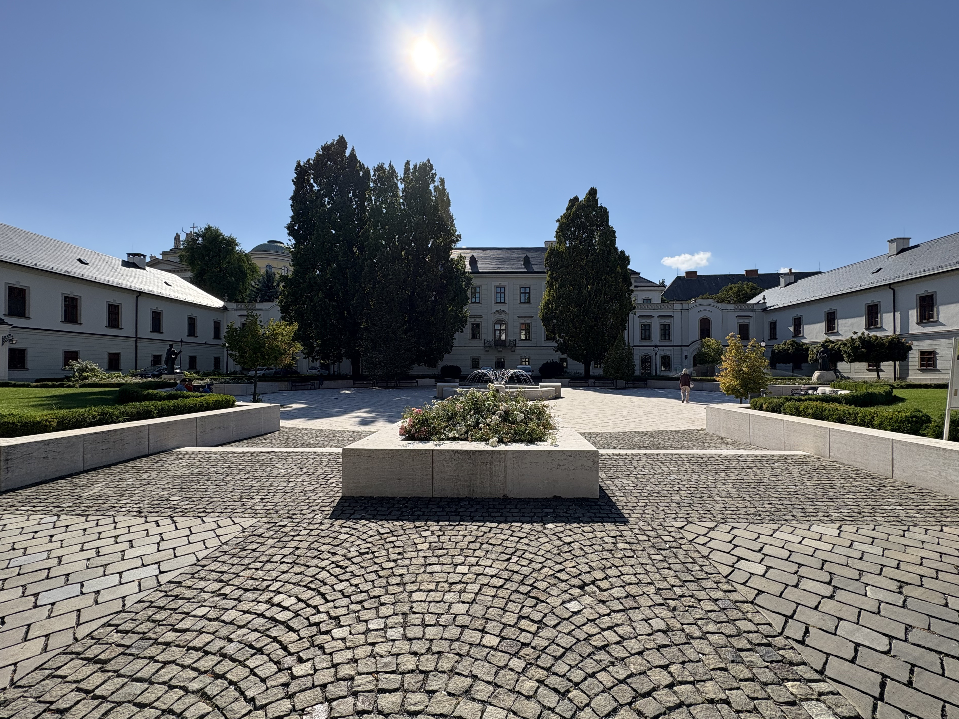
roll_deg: +0.1
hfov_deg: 98.1
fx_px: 416
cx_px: 492
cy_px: 362
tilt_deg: +1.4
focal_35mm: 15
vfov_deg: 81.7
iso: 50
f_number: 2.2
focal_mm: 2.22
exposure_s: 1/1709
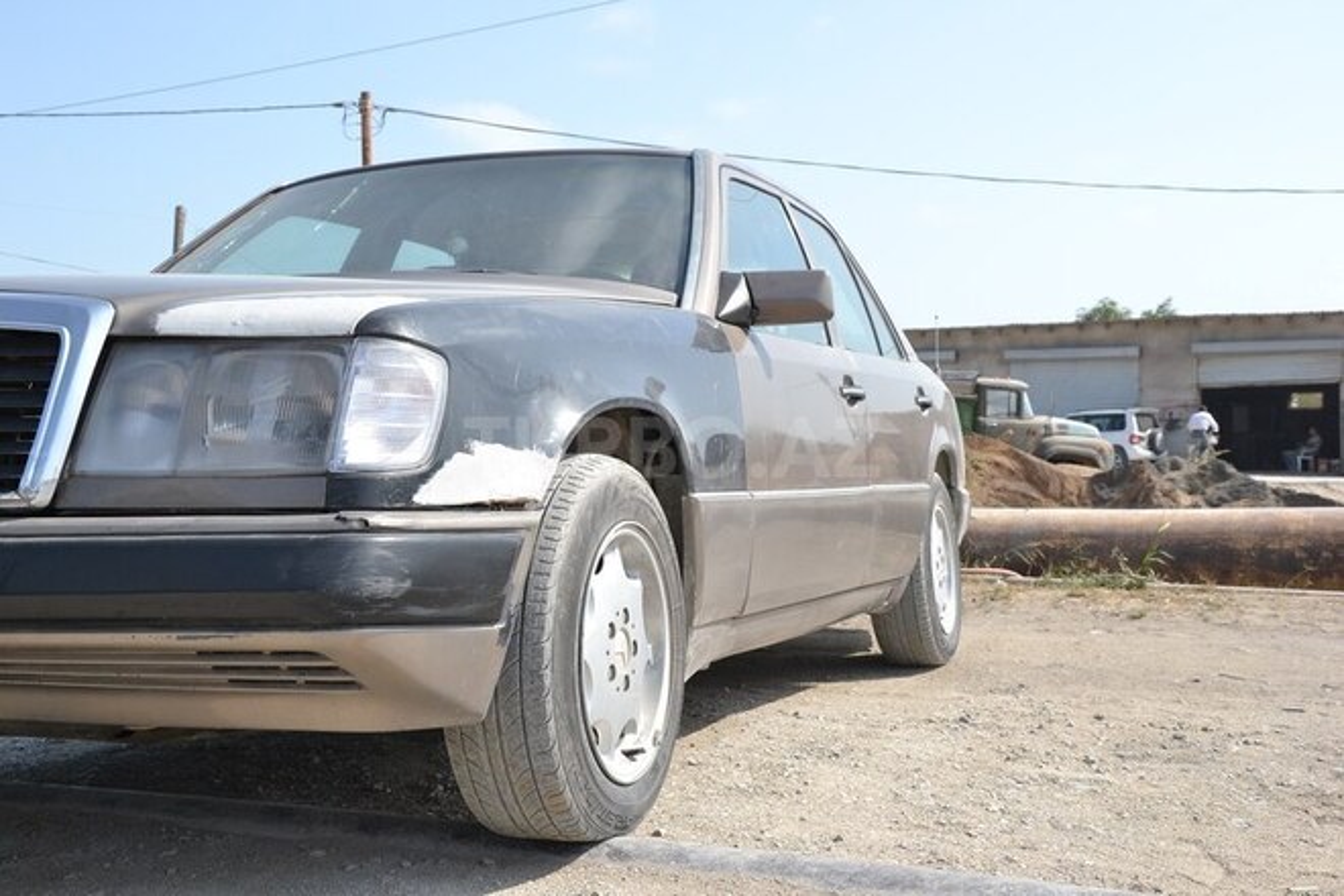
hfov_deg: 43.6
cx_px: 672
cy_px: 448
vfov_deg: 29.9
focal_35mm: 45
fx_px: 1680
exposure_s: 1/320
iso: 200
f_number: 9
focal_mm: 30
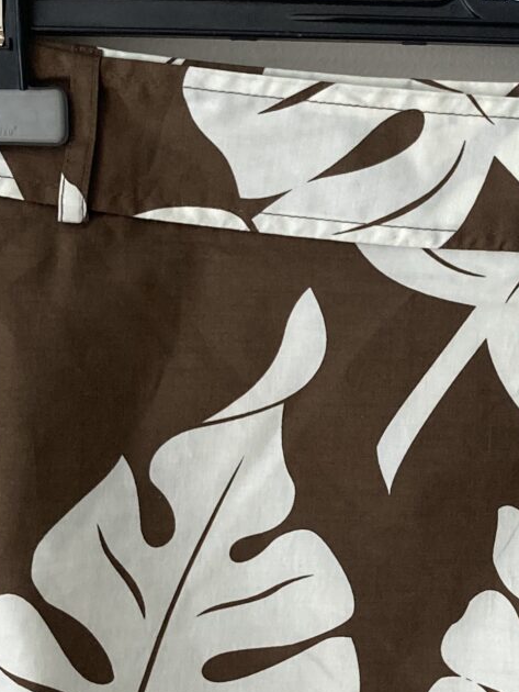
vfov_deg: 21.5
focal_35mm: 91
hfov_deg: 15.9
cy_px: 444
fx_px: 1818
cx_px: 545
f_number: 1.8
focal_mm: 3.99
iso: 80
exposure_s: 1/78
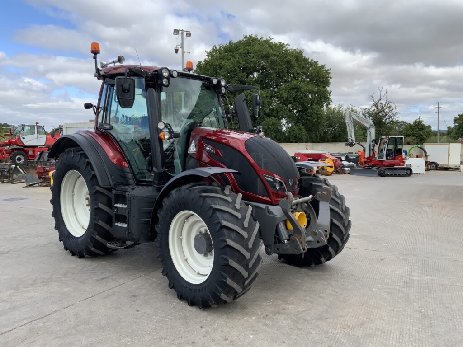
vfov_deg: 48.2
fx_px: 388
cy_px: 174
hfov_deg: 61.7
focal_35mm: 29
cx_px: 232
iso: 16
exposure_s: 1/962
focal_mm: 3
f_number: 1.8
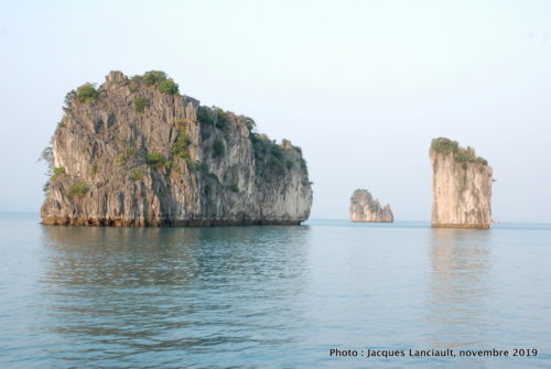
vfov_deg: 29.0
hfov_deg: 42.3
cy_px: 184
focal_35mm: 46
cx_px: 276
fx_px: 713
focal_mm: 31
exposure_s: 1/20
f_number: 11
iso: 100
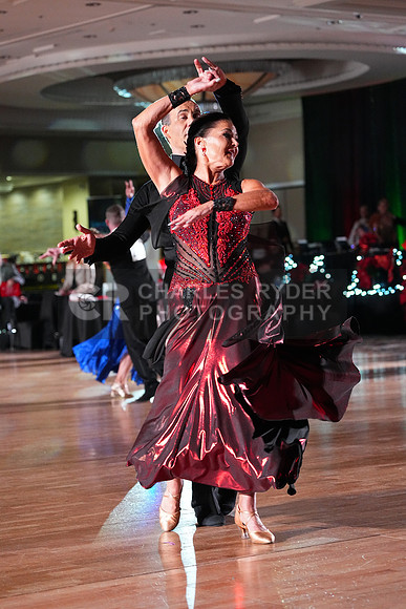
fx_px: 1640
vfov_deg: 21.0
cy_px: 304
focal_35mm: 97
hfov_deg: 14.1
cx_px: 203
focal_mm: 97
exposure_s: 1/400
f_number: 4.5
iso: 8000
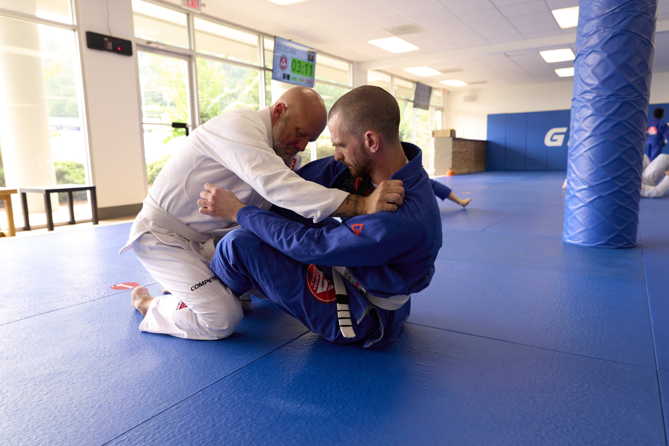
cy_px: 223
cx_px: 334
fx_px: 446
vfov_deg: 53.1
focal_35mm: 24
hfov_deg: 73.8
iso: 800
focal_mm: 24
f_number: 4
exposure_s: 1/100
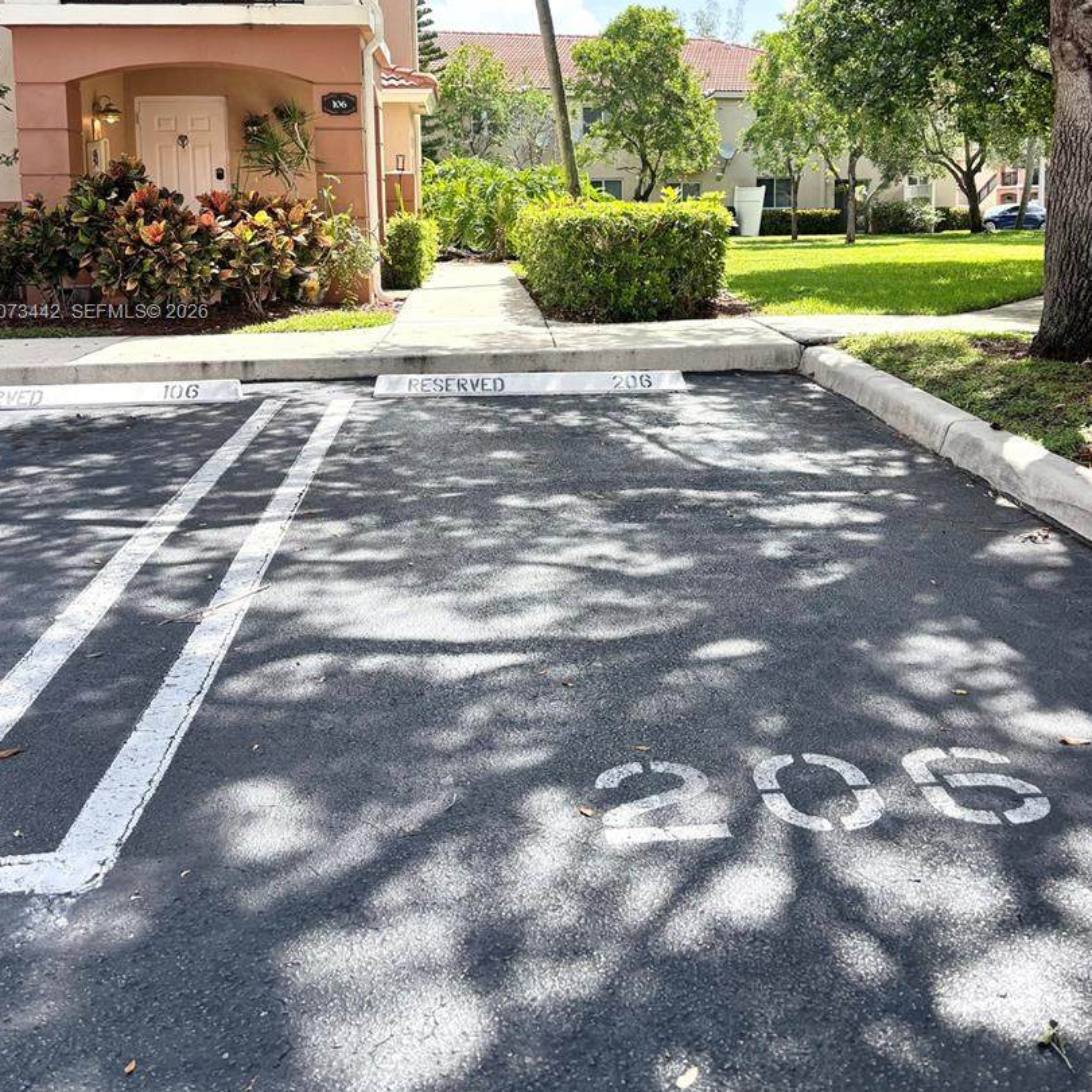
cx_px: 566
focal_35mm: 34
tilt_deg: -6.6
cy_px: 314
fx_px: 1213
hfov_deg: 48.4
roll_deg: +0.1
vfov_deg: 47.2
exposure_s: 1/1477
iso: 50
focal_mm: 5.96
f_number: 1.6
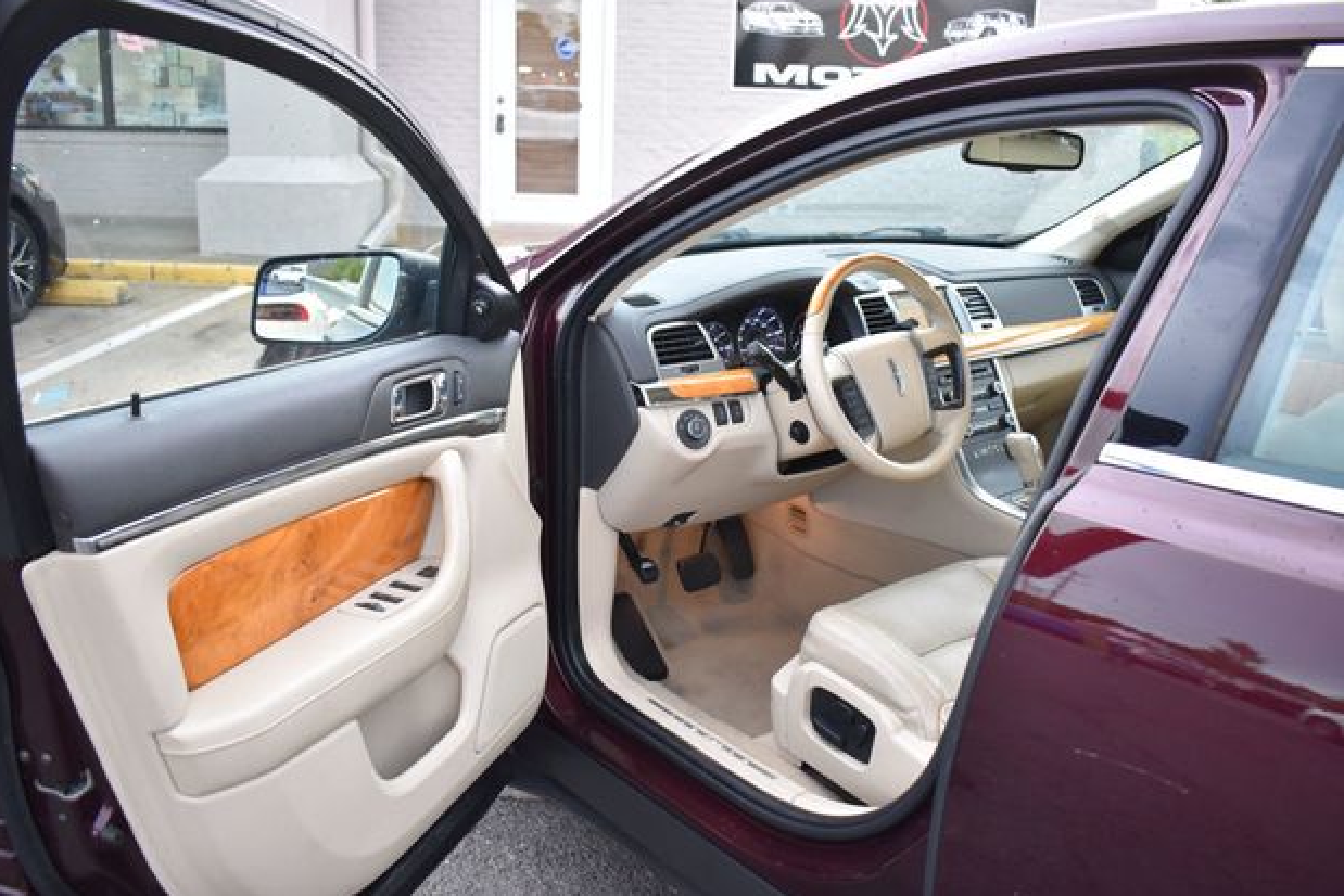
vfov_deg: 42.3
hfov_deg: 60.3
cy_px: 443
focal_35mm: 31
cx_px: 684
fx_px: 1158
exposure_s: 1/125
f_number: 4
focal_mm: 20
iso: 800
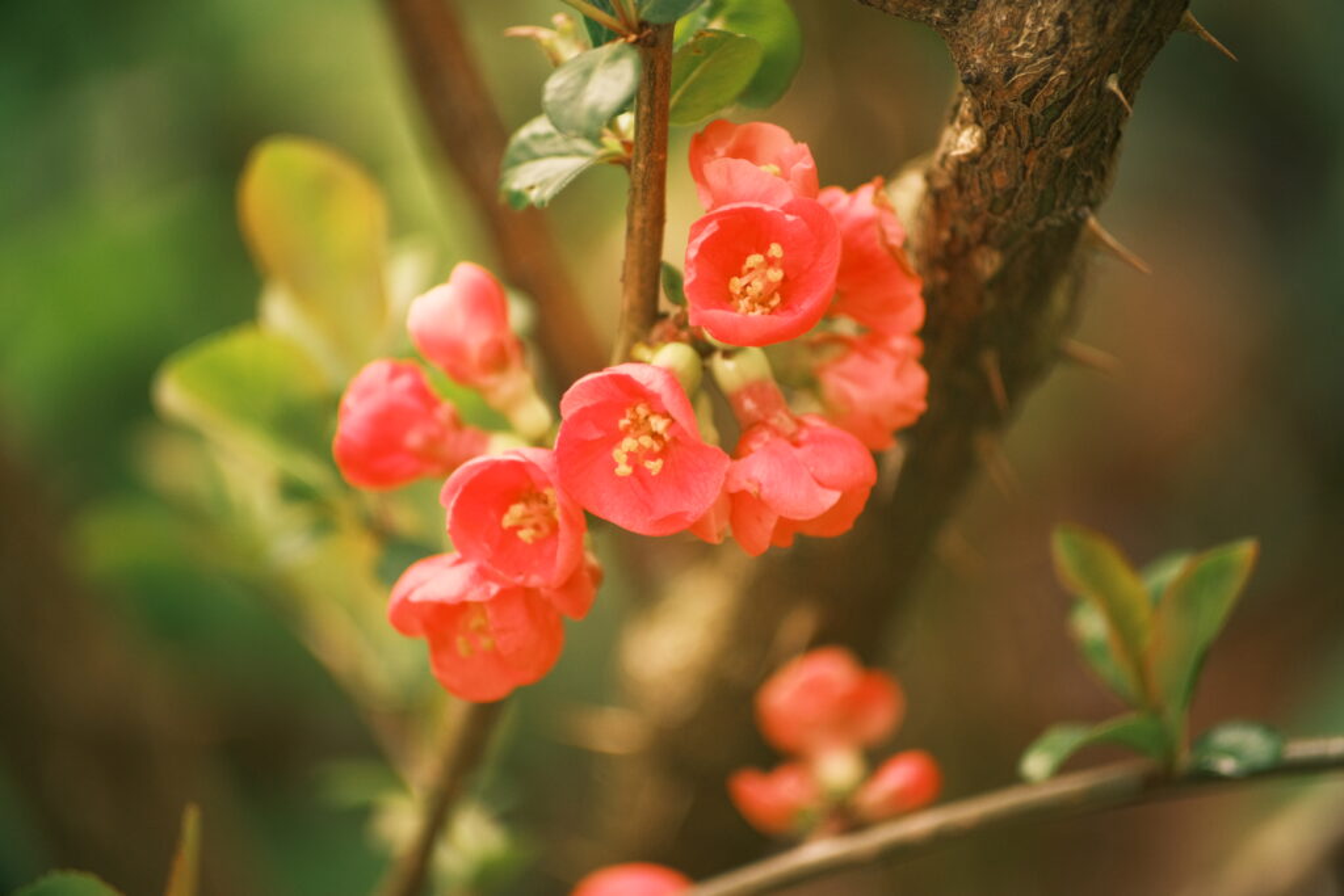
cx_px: 672
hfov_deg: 8.9
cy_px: 448
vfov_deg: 5.9
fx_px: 8625
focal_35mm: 231
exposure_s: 1/450
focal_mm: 154
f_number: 2.8
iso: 640
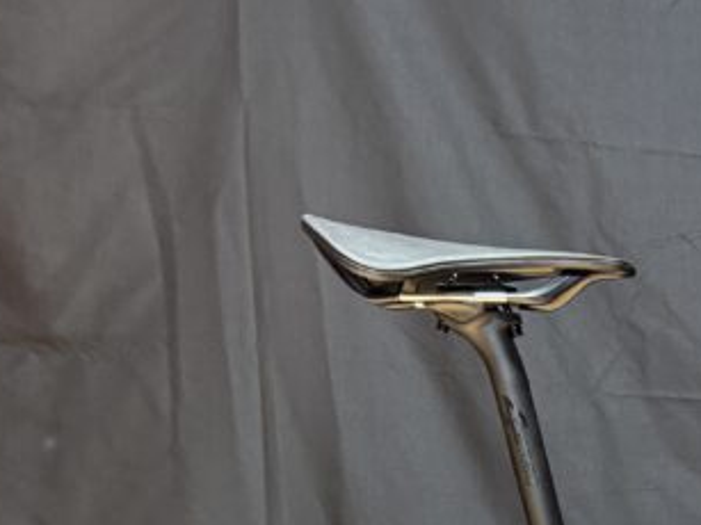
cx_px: 879
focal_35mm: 80
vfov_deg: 16.4
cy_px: 835
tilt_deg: -9.4
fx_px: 1619
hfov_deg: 22.2
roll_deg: -3.4
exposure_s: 1/50
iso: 320
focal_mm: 6.76
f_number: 1.78
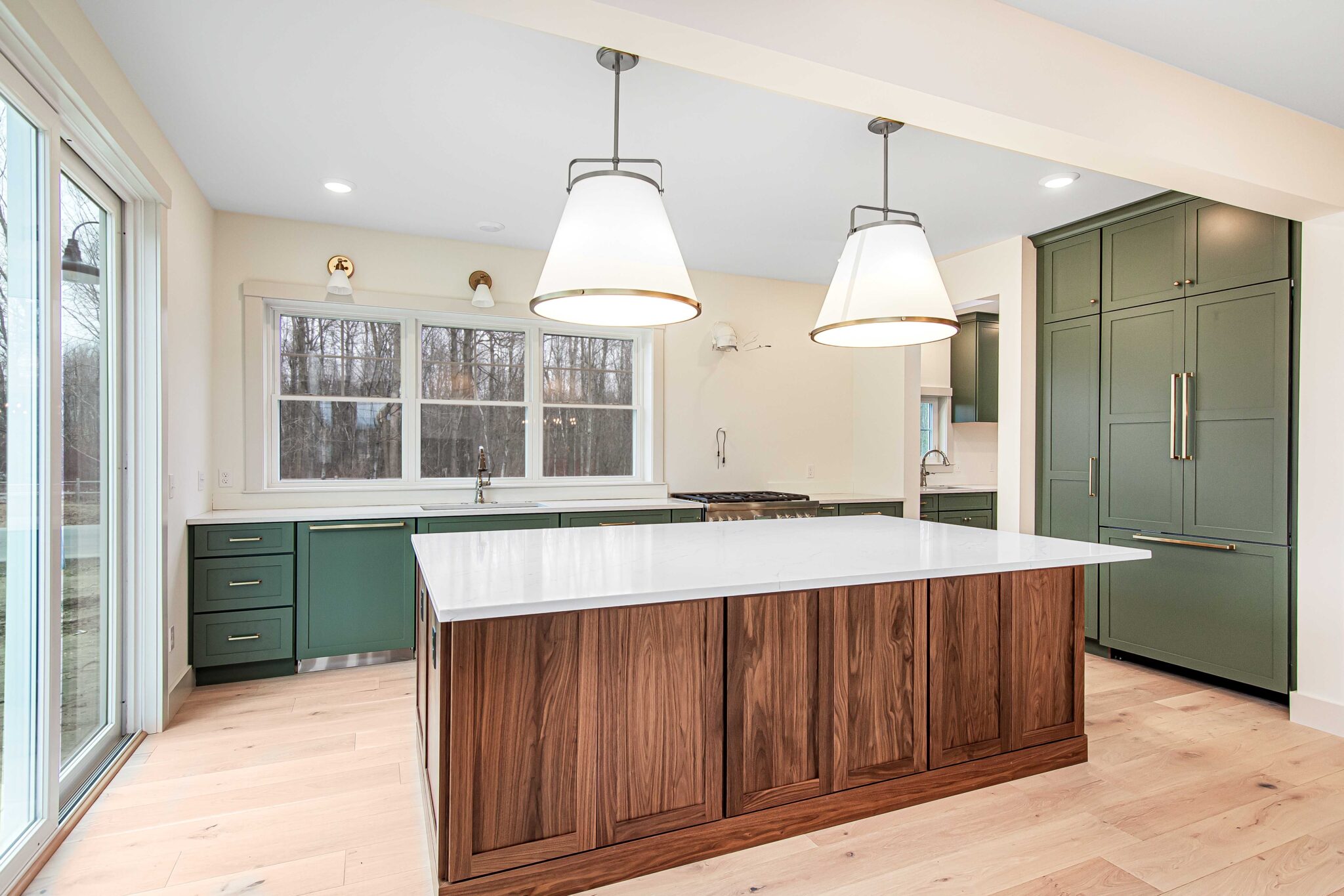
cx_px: 672
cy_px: 448
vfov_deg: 73.7
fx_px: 597
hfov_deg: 96.7
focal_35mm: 16
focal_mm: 11
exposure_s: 1/40
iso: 200
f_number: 7.1
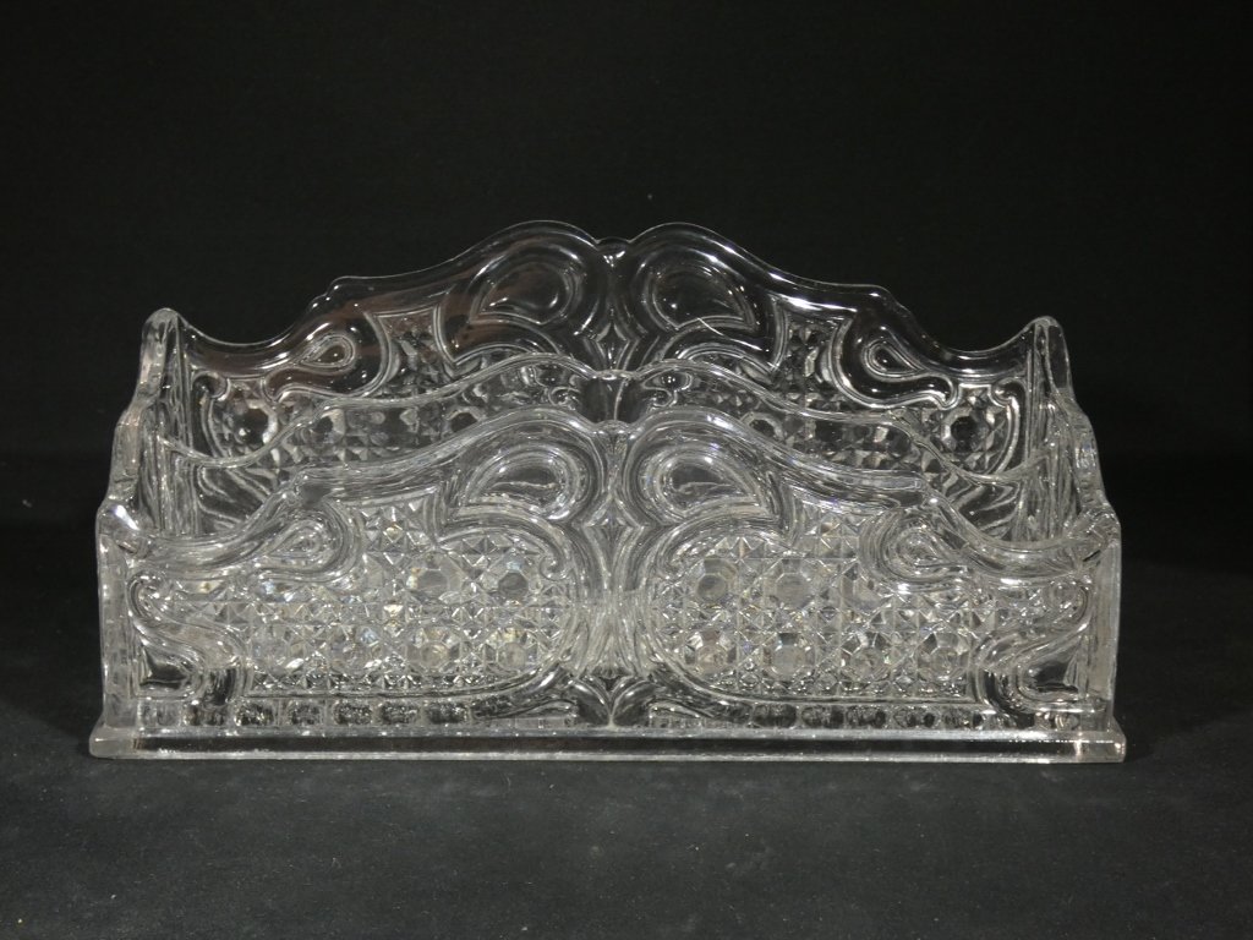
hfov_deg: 29.4
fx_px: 2389
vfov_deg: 22.3
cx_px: 626
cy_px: 470
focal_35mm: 66
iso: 250
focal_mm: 11.9
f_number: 4.2
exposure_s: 1/80
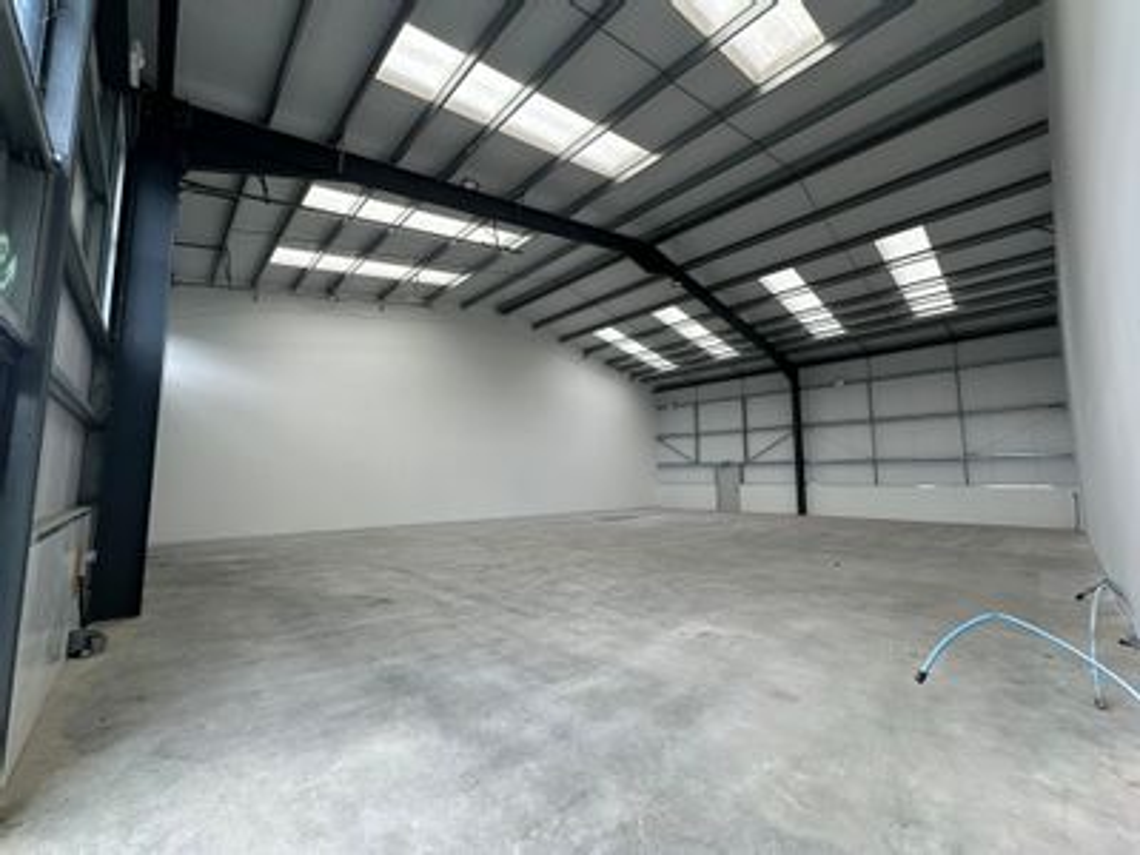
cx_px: 570
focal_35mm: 14
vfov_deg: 85.7
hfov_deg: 102.1
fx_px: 461
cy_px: 428
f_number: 2.2
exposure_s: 1/99
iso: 50
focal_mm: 2.22
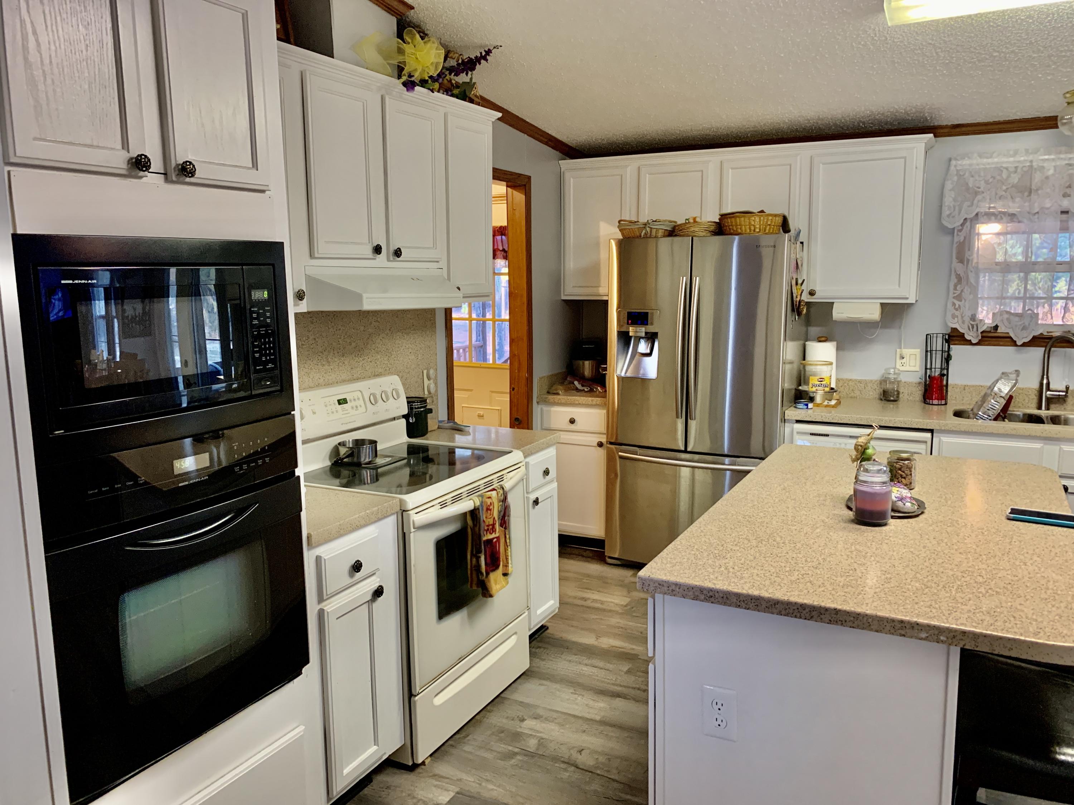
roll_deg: -0.6
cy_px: 402
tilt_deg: -8.2
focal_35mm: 26
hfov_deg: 67.3
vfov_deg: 53.1
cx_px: 537
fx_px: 807
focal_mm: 4.25
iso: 320
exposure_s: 1/60
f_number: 1.8
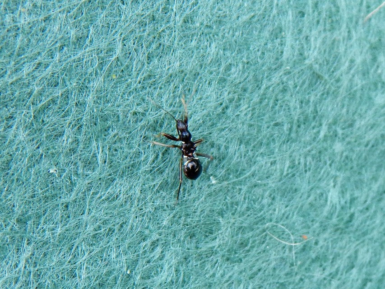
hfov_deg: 31.7
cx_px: 192
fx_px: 679
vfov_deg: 24.0
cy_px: 144
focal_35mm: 61
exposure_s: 1/250
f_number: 4
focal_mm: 10.9
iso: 180
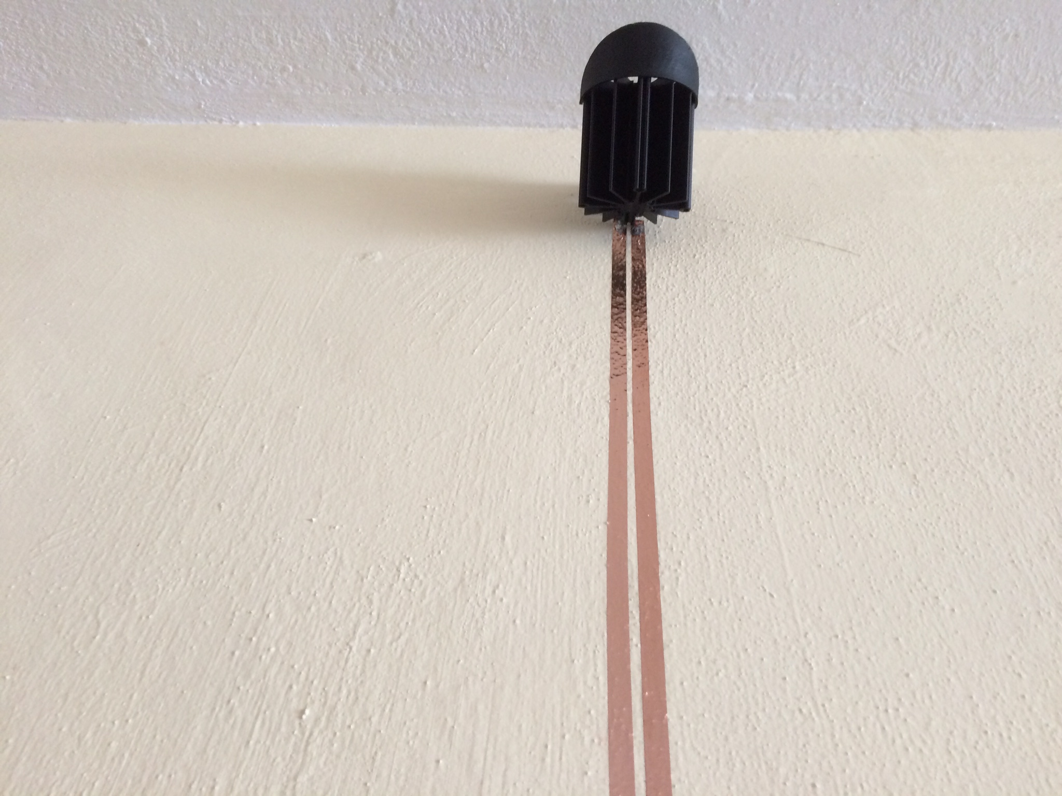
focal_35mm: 29
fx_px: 890
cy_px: 398
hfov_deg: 61.7
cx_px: 531
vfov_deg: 48.2
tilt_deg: +49.2
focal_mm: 4.15
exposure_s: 1/30
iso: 125
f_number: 2.2
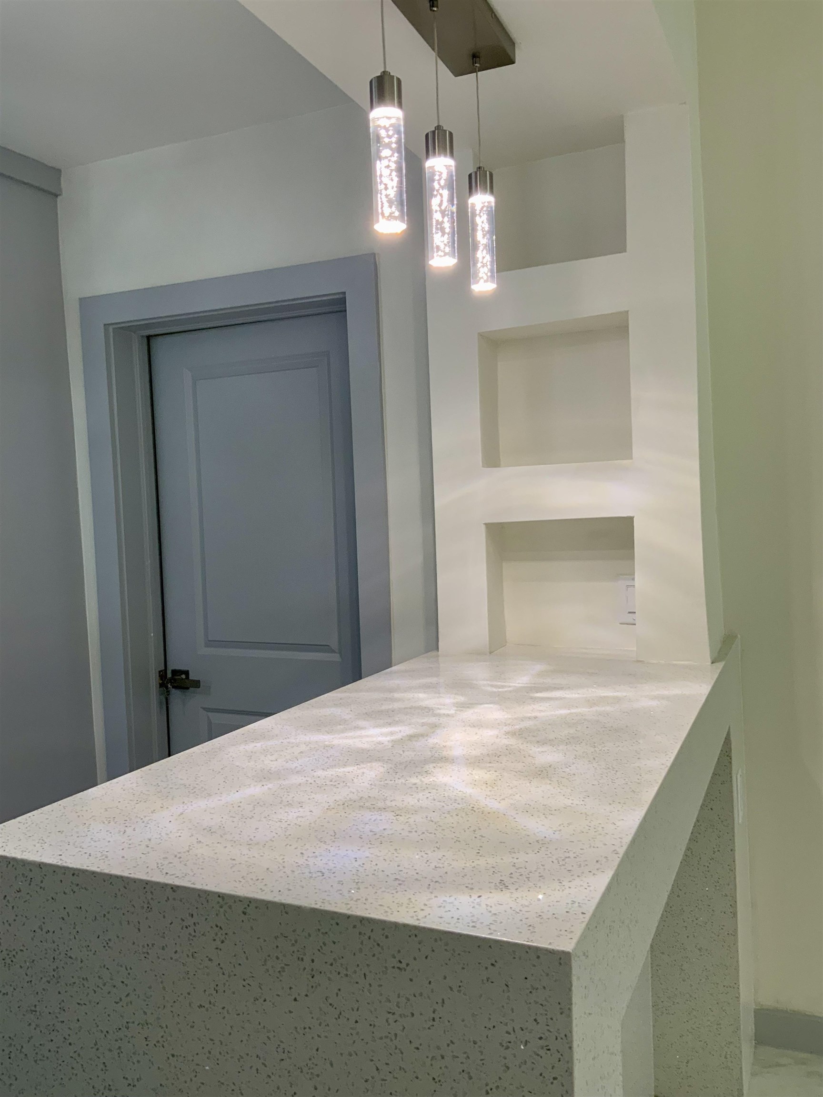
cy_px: 548
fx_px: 919
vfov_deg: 61.7
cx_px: 412
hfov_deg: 48.2
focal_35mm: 29
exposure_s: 1/120
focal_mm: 3
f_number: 1.8
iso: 64
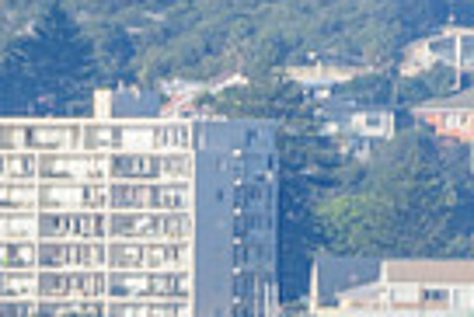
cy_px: 545
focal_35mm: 2126
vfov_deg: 0.6
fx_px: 28022
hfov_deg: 1.0
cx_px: -328
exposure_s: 1/2000
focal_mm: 500
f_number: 5.6
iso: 200
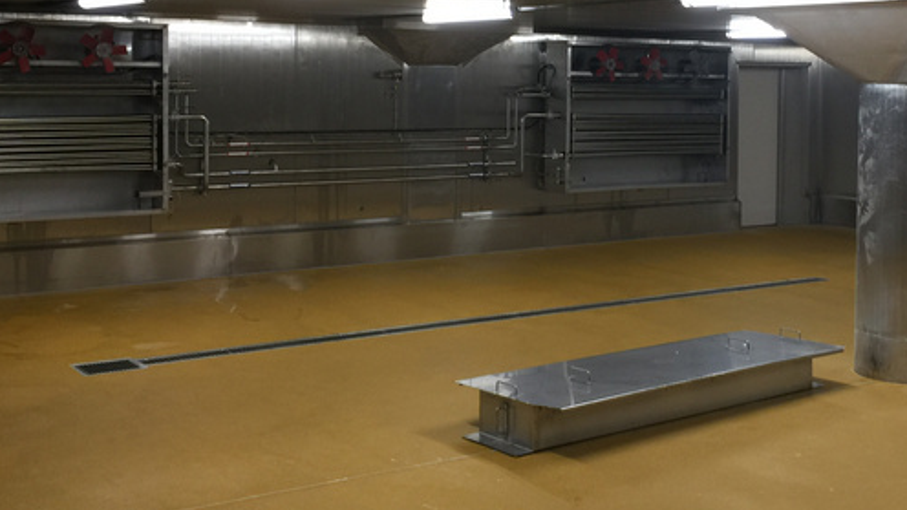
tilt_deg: -1.9
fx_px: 1227
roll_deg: -1.6
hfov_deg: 40.0
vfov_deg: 23.2
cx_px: 611
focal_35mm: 51
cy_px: 121
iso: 32
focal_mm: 4.15
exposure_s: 1/33
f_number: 2.2
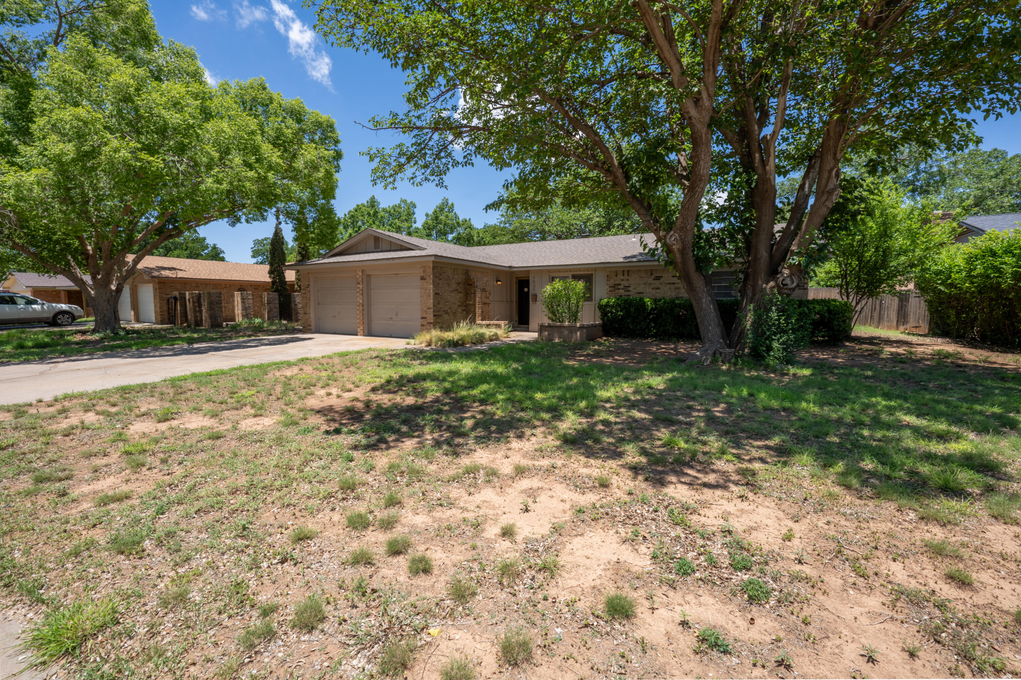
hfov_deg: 100.4
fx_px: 425
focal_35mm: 15
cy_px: 340
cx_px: 510
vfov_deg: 77.3
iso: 100
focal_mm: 15
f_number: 9
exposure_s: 1/400
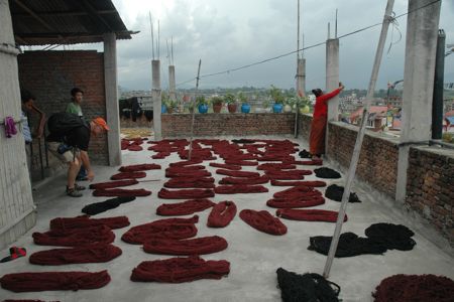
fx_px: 340
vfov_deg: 47.9
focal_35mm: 27
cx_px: 227
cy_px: 151
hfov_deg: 67.4
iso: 400
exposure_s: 1/250
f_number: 8
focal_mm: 18
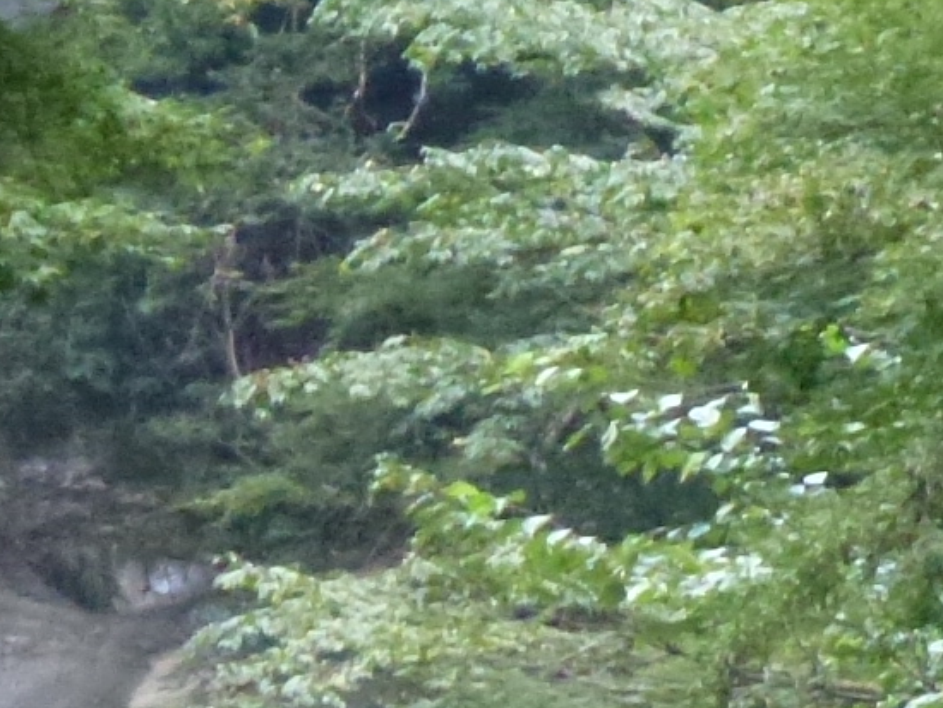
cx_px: 3
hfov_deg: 2.7
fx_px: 19650
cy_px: 1428
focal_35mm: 721
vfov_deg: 2.1
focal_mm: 27.7
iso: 800
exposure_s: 1/50
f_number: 5.3
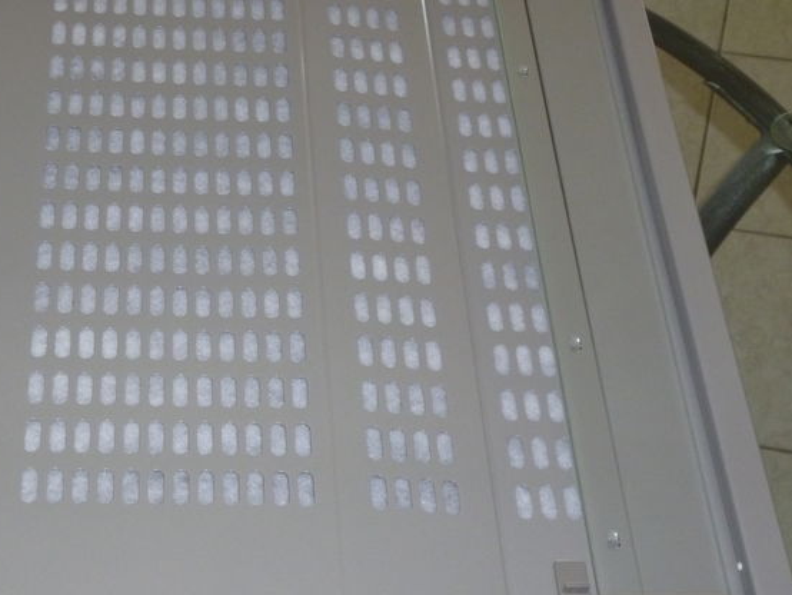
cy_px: 308
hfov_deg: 26.0
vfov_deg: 19.9
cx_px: 213
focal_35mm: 74
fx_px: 1694
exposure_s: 1/60
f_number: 3.7
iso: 250
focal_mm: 7.3
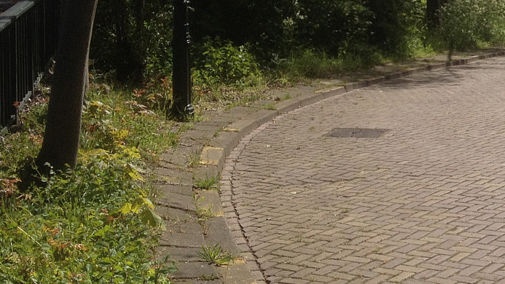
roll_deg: -1.6
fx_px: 1179
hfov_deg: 22.9
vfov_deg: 13.6
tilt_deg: -5.3
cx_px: 538
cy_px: 28
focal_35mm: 88
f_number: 2.4
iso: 50
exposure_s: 1/1577
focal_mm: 4.28
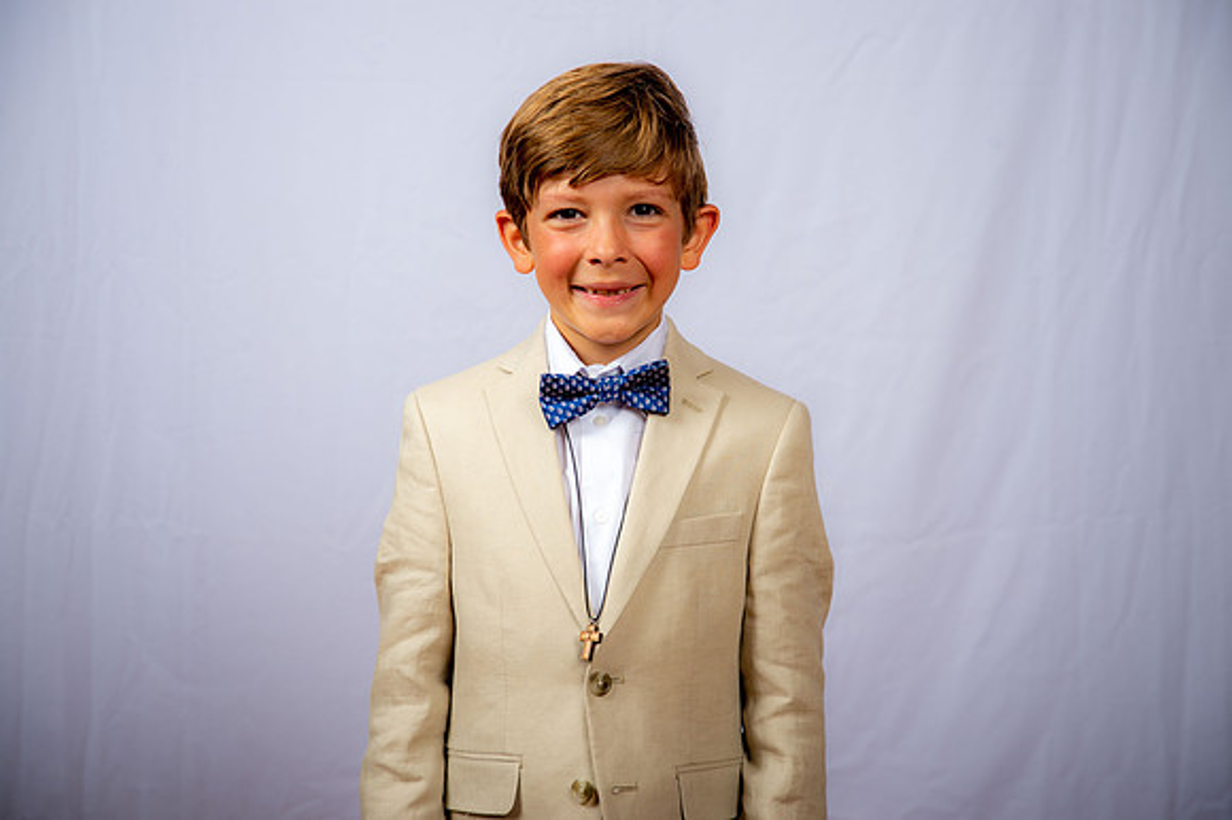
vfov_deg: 18.9
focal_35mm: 72
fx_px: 2463
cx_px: 616
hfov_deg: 28.1
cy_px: 410
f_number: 6.3
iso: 250
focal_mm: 72
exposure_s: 1/160
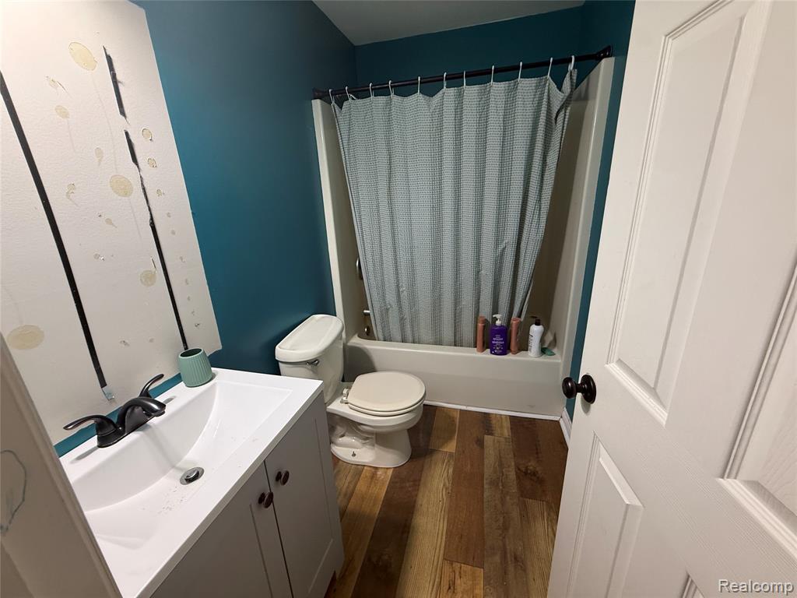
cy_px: 299
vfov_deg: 85.7
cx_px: 398
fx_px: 322
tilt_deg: -17.2
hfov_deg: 102.1
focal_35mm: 14
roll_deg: +2.9
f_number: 2.2
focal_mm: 2.22
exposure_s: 1/60
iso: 250
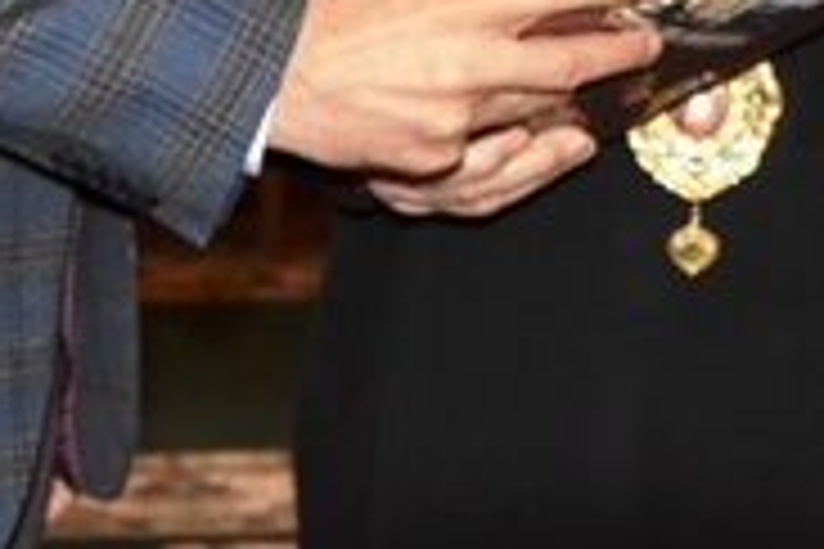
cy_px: -621
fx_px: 4394
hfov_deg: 10.7
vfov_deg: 6.9
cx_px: 698
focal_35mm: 192
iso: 4000
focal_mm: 44
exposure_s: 1/60
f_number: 7.1
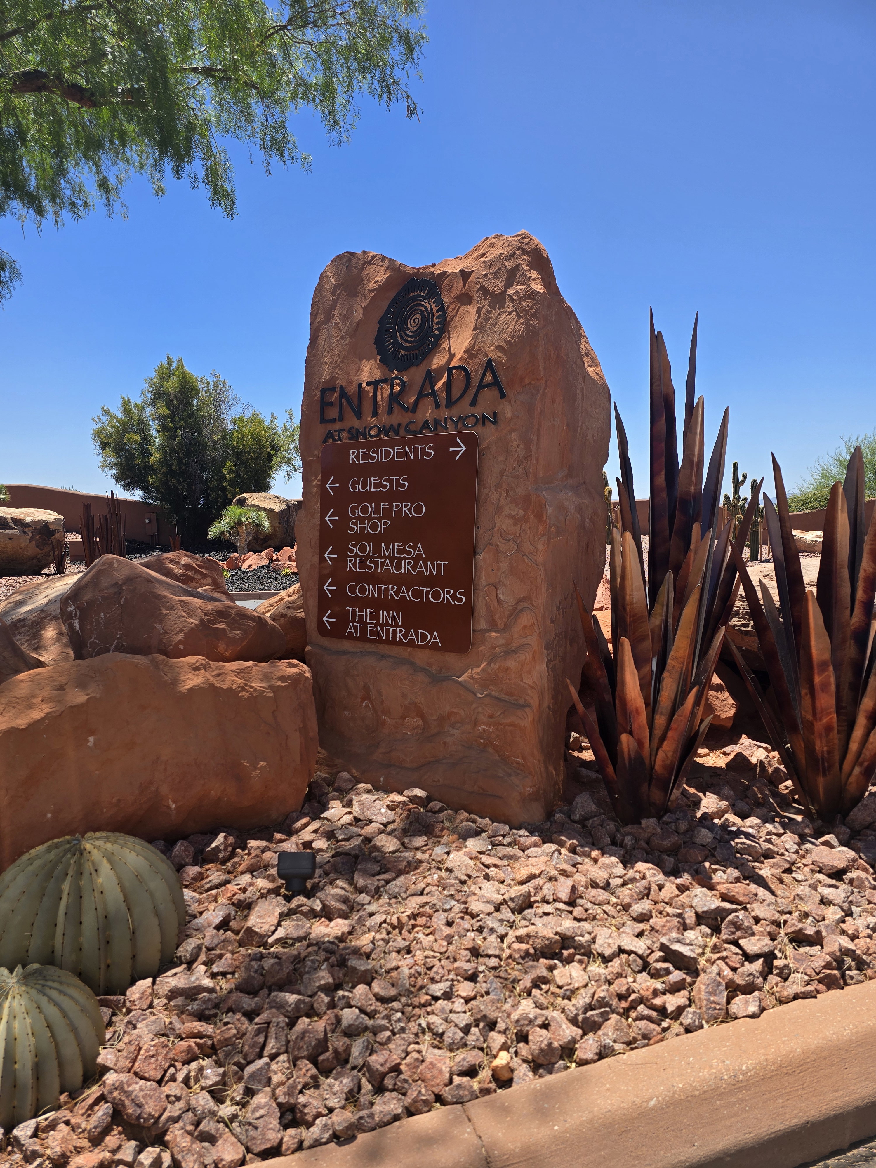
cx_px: 438
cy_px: 584
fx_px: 776
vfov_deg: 73.9
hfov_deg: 58.9
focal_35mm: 23
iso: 12
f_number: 1.7
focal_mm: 6.3
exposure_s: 1/568
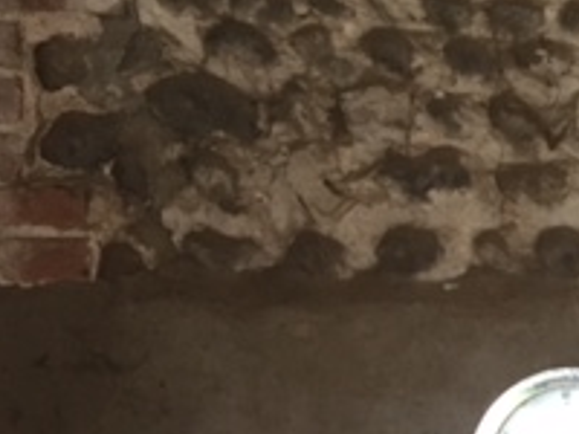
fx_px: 1556
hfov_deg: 18.6
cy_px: 527
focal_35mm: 93
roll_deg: -0.2
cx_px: 874
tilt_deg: -0.5
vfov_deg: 15.3
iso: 200
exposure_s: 1/33
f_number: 2.2
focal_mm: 4.15
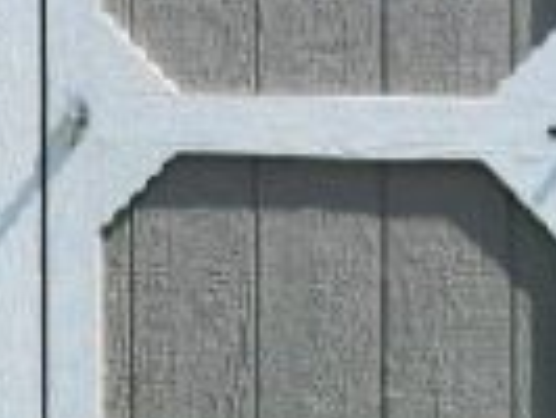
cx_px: 443
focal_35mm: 133
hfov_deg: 14.7
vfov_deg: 10.9
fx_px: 2138
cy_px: -121
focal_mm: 5.4
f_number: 1.8
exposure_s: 1/2000
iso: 20
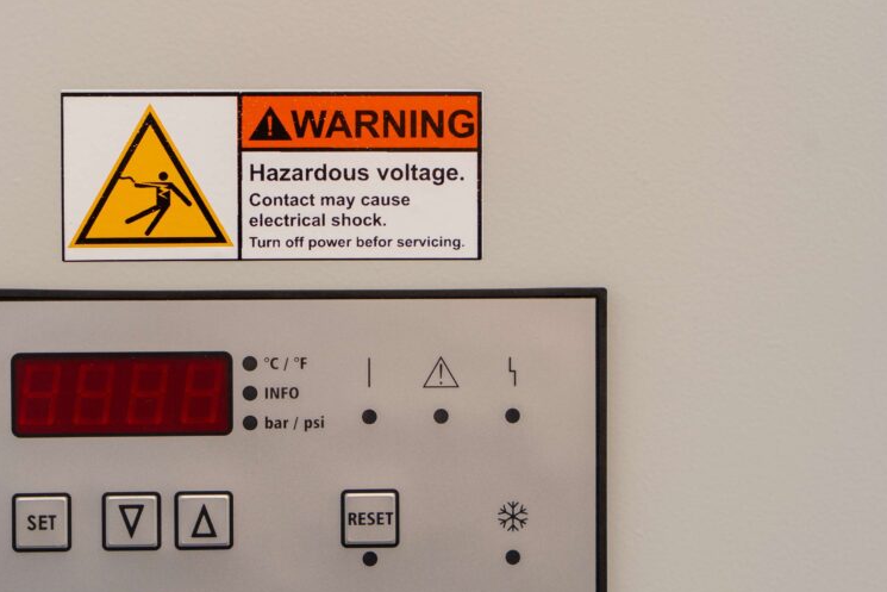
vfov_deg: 20.6
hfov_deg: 30.2
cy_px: 309
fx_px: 1626
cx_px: 281
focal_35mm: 66
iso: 200
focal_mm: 48
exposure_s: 1/200
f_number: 5
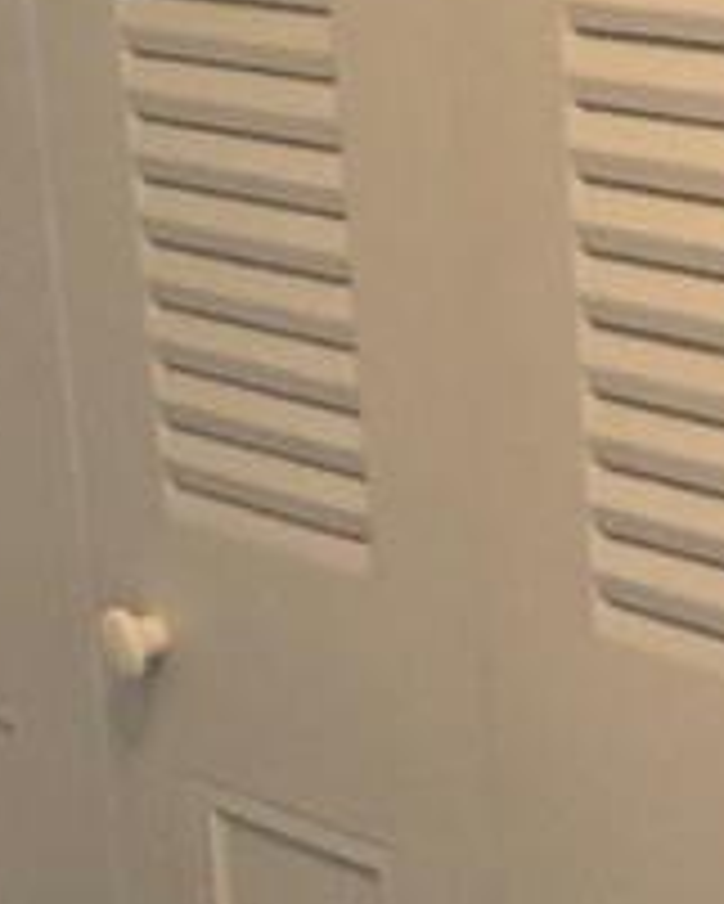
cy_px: 1408
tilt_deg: -24.8
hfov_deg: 9.3
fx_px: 4363
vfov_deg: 11.3
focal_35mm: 163
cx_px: -279
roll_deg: +9.3
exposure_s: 1/17
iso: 40
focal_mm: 3.99
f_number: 1.8
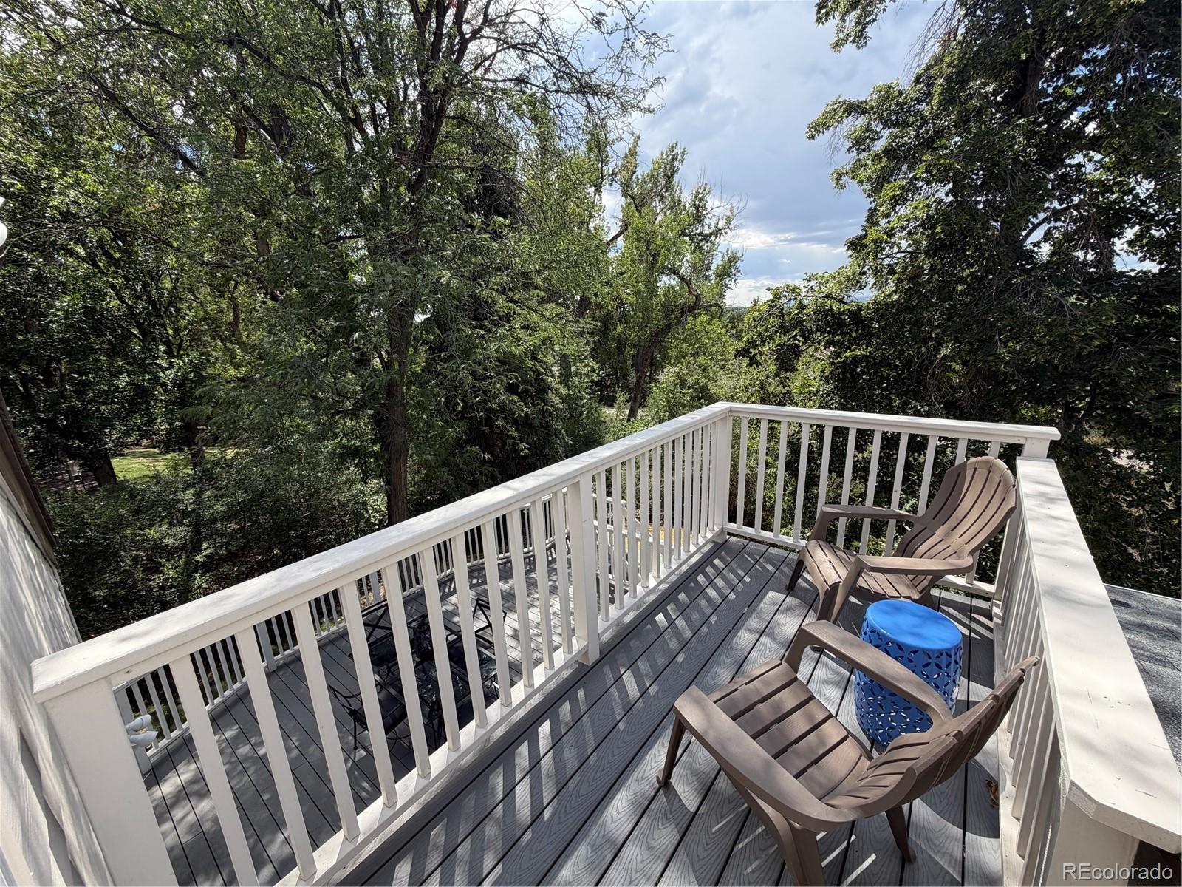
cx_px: 591
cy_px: 444
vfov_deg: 85.7
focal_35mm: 14
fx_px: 478
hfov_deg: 102.1
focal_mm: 2.22
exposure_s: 1/770
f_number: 2.2
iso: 40
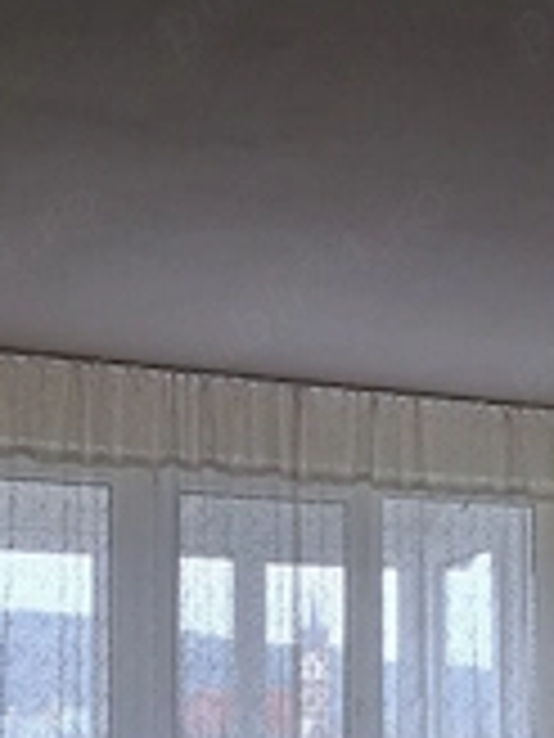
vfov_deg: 28.0
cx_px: 392
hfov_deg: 22.1
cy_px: 698
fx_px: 1408
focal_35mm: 66
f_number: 1.8
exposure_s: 1/100
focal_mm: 4
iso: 200
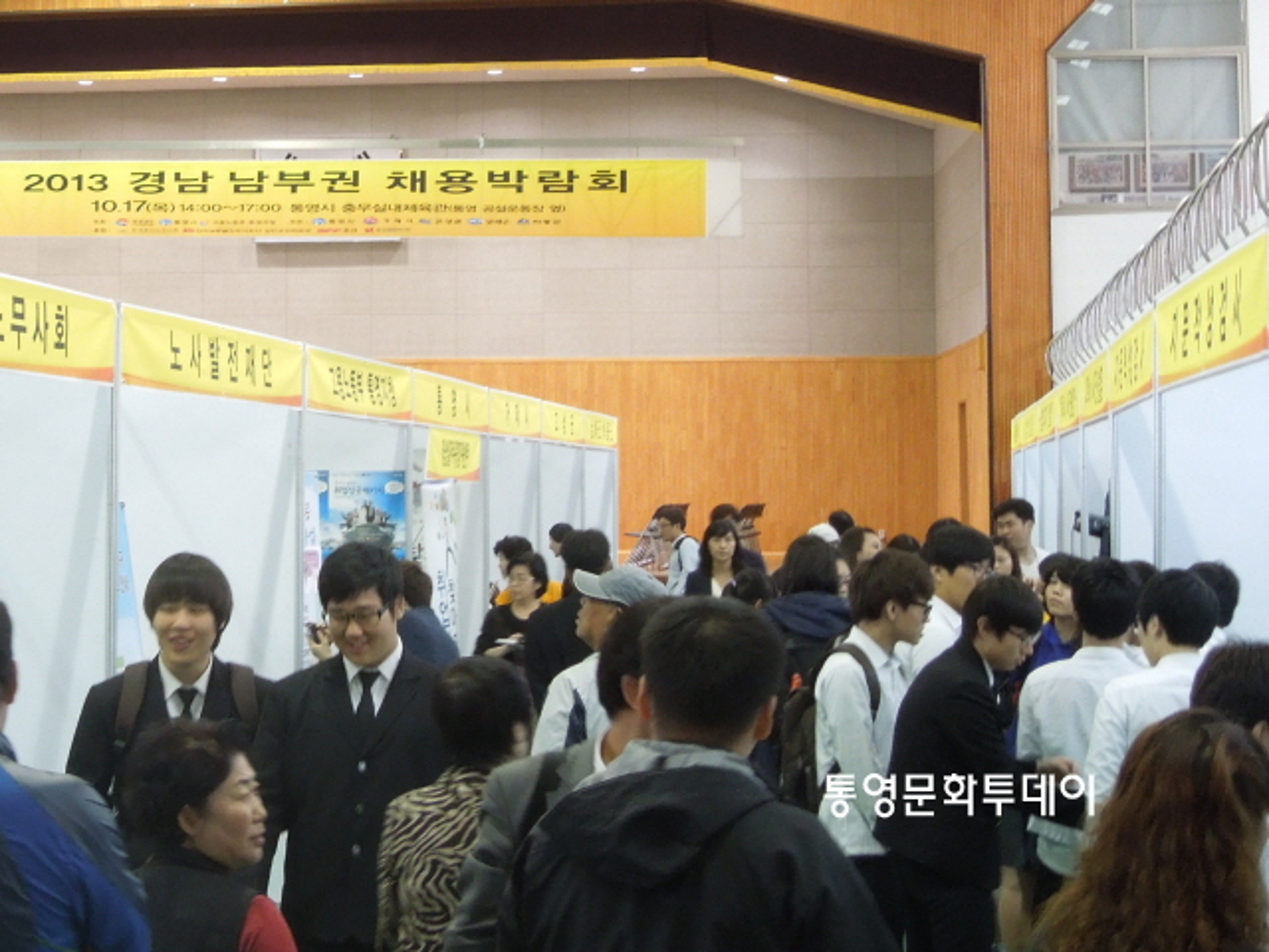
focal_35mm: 48
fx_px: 1760
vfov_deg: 30.3
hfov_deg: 39.7
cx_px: 634
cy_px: 476
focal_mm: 8.7
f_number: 4
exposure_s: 1/25
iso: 400
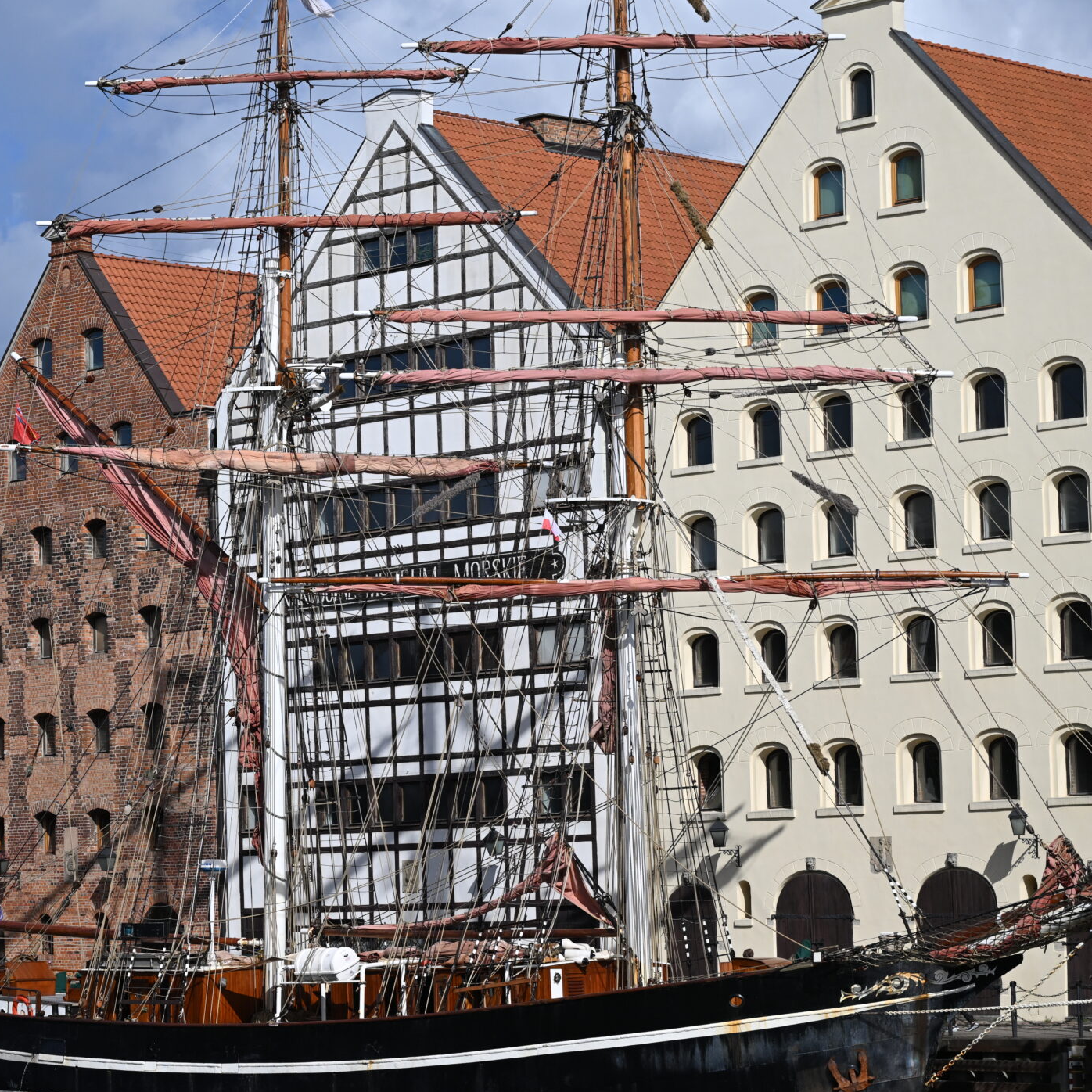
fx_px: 3783
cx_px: 291
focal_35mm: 106
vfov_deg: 16.4
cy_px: 517
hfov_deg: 16.4
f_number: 4
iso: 400
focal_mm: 68
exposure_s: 1/8000
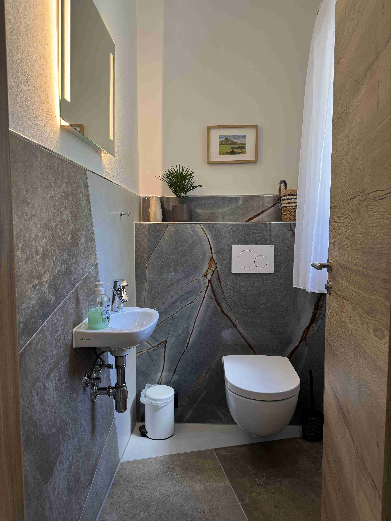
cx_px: 196
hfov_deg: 56.8
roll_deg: -0.1
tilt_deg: -4.7
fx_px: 361
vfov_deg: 71.6
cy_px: 260
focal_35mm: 24
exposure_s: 1/121
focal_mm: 6.76
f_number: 1.78
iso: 160
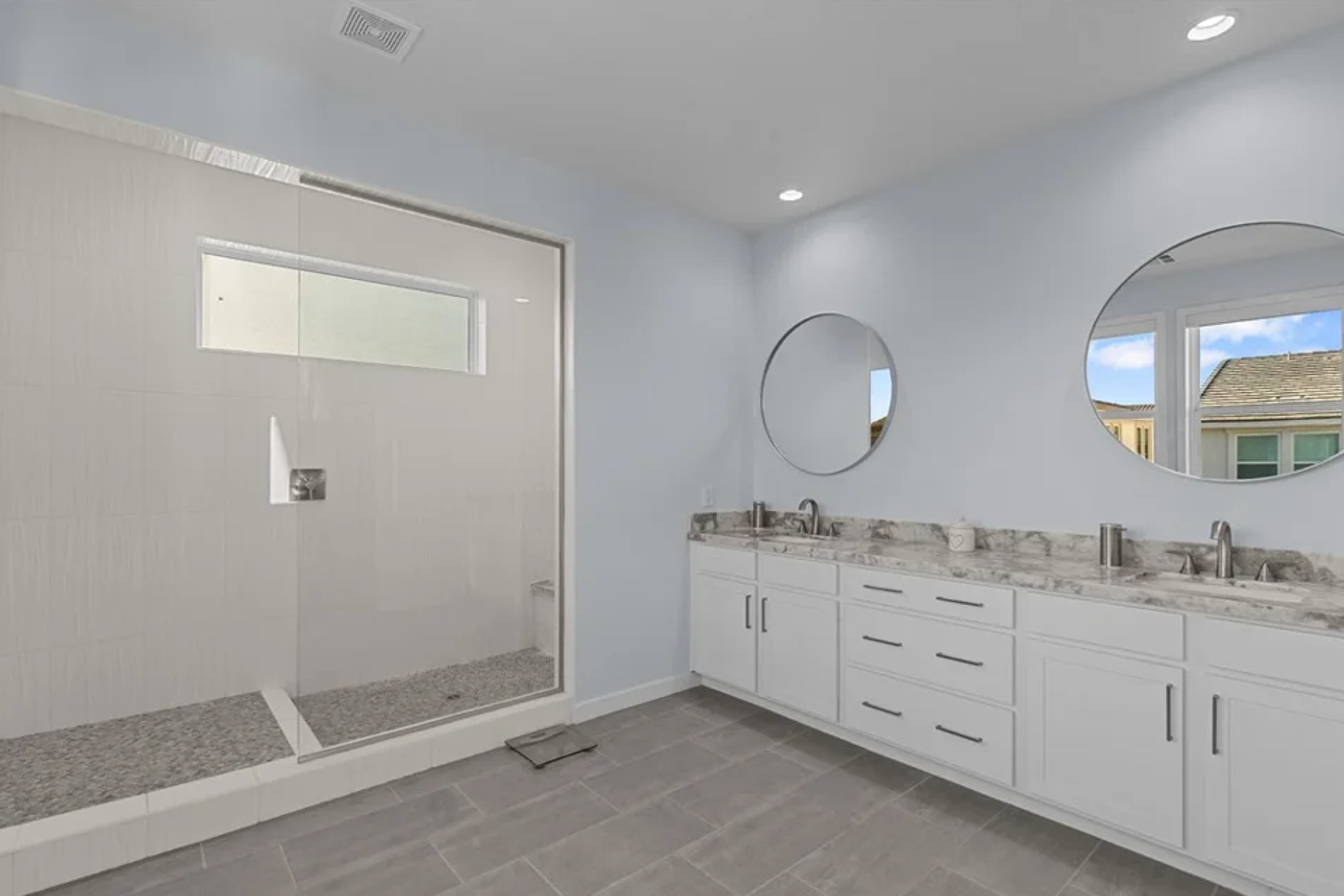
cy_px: 475
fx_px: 597
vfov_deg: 73.7
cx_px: 686
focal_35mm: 16
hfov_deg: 96.7
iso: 400
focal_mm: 10
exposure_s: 1/20
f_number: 8
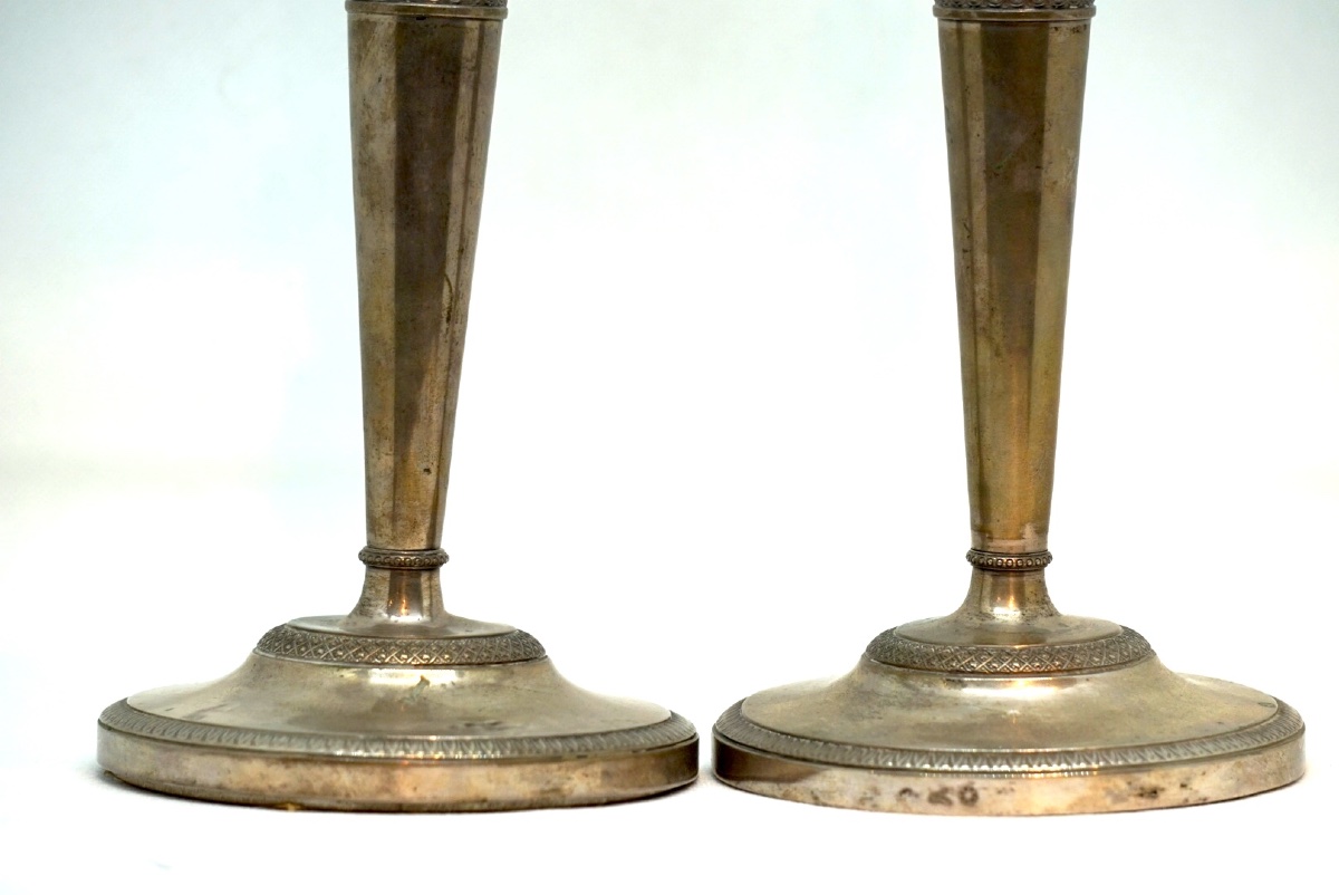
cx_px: 670
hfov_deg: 13.3
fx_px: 5732
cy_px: 448
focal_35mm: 154
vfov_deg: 8.9
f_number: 5.6
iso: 250
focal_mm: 103
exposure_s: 1/160
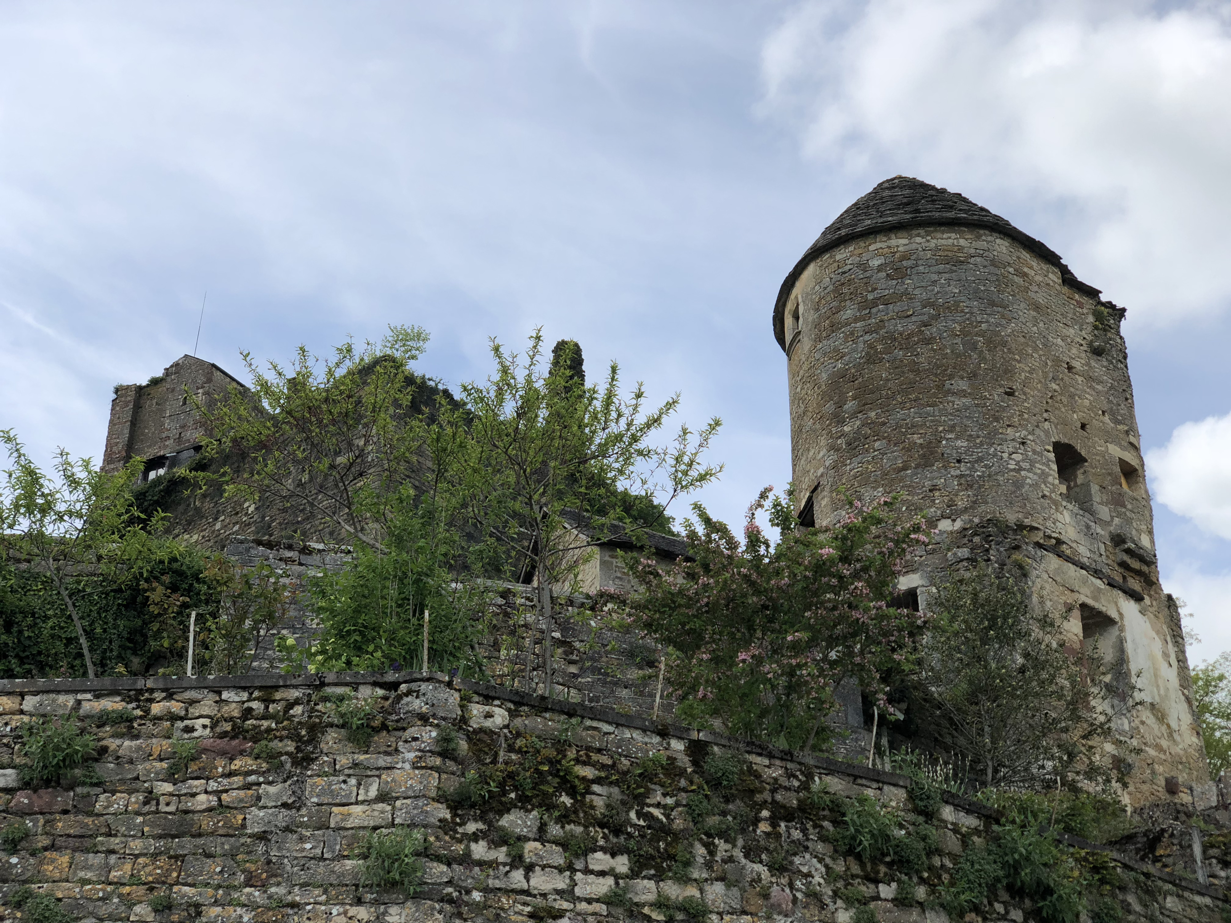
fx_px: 1849
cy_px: 462
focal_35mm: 52
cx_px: 616
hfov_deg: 36.8
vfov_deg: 28.0
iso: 16
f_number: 2.4
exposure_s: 1/1297
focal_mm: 6
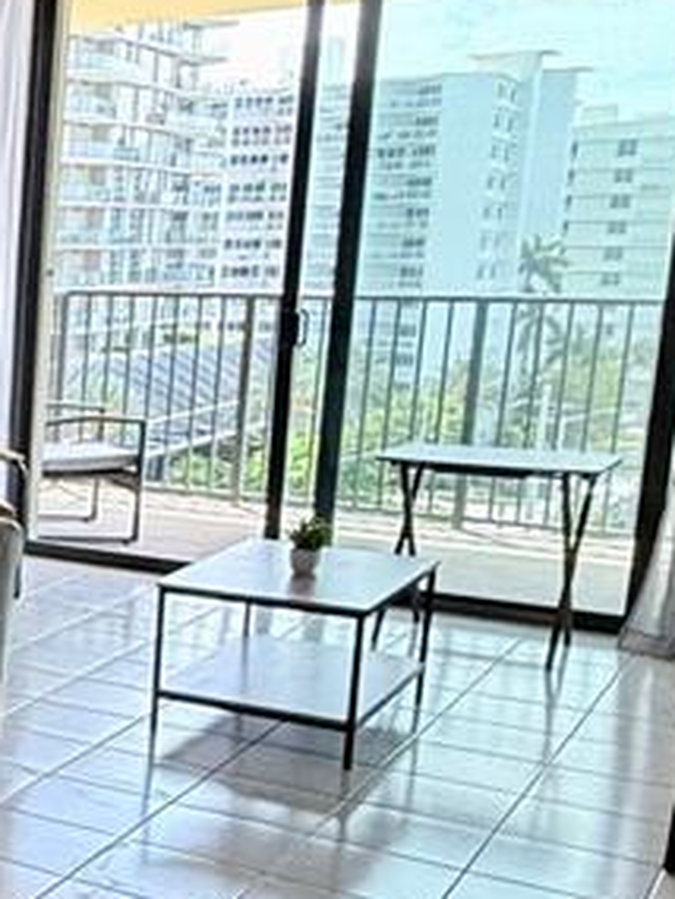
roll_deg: +0.4
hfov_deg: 19.3
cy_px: 536
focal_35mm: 59
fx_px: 1533
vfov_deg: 32.6
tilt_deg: -9.9
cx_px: -511
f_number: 2.2
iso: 64
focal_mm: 2.22
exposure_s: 1/120
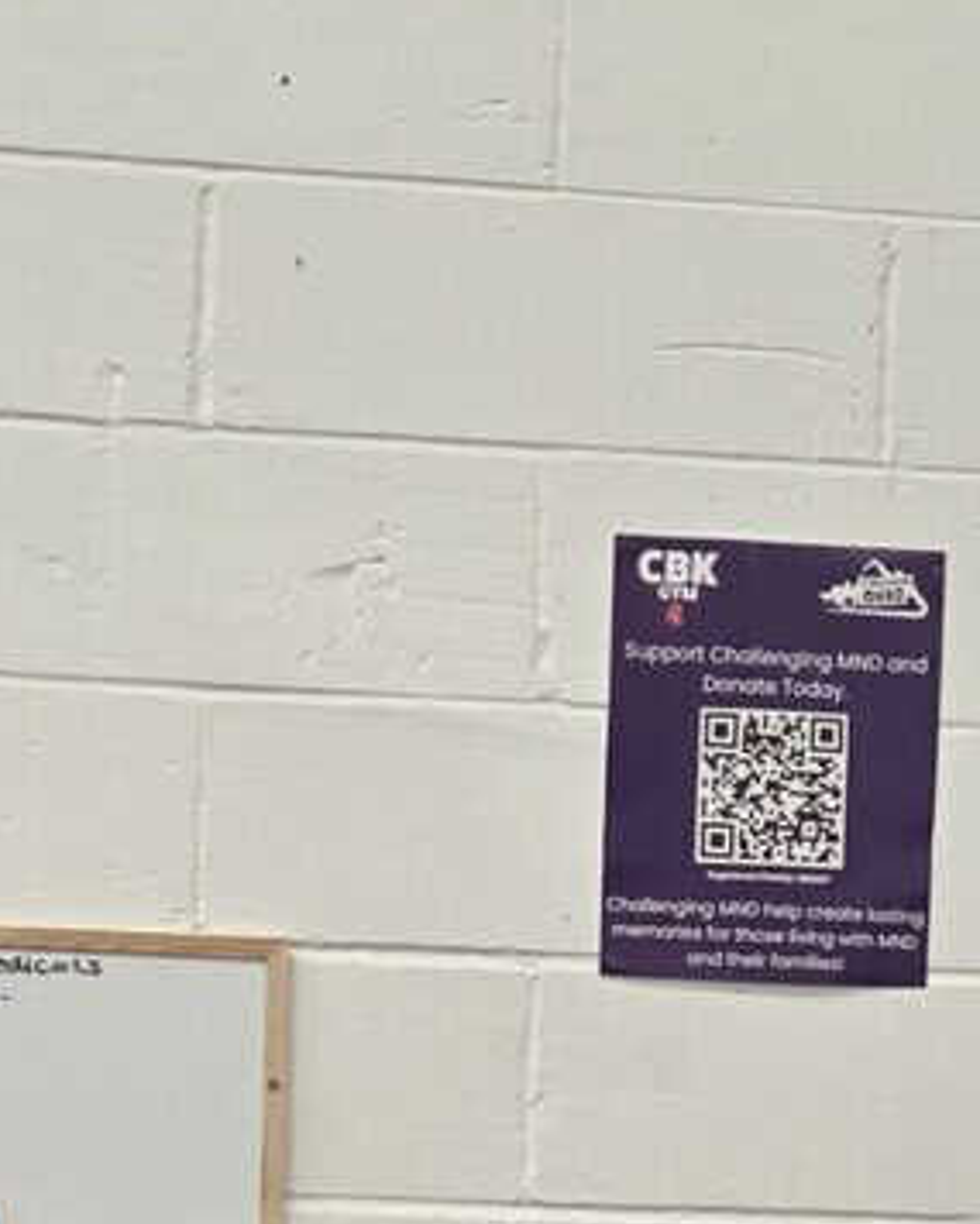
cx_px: 516
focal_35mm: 121
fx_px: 4385
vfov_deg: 14.8
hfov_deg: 12.8
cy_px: 1833
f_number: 1.8
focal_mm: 5.4
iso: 640
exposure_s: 1/100
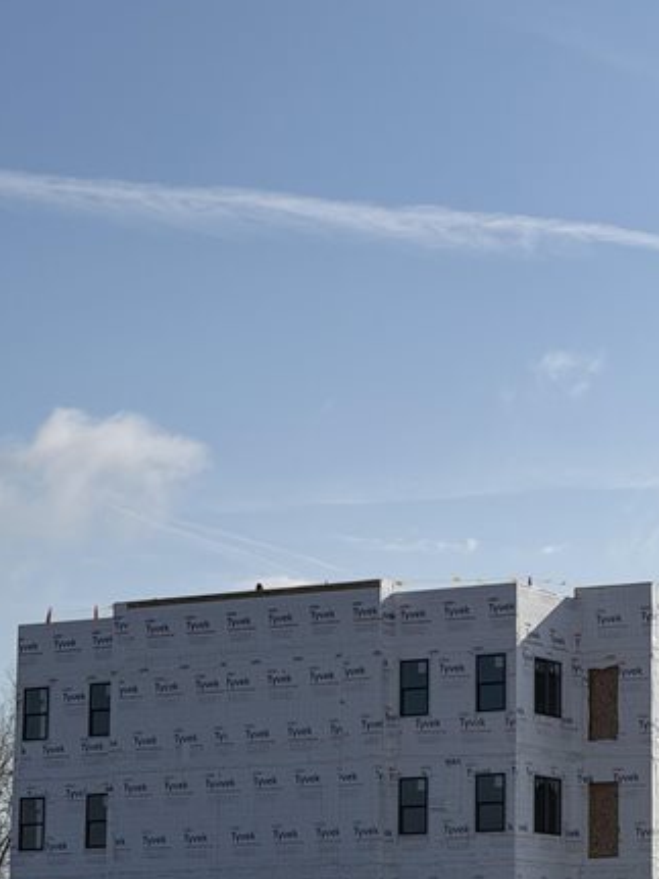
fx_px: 2717
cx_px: 598
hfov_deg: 13.7
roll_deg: +0.1
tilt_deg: +8.5
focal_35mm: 107
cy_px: 571
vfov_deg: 18.3
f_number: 1.78
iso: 64
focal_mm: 6.76
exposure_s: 1/13333
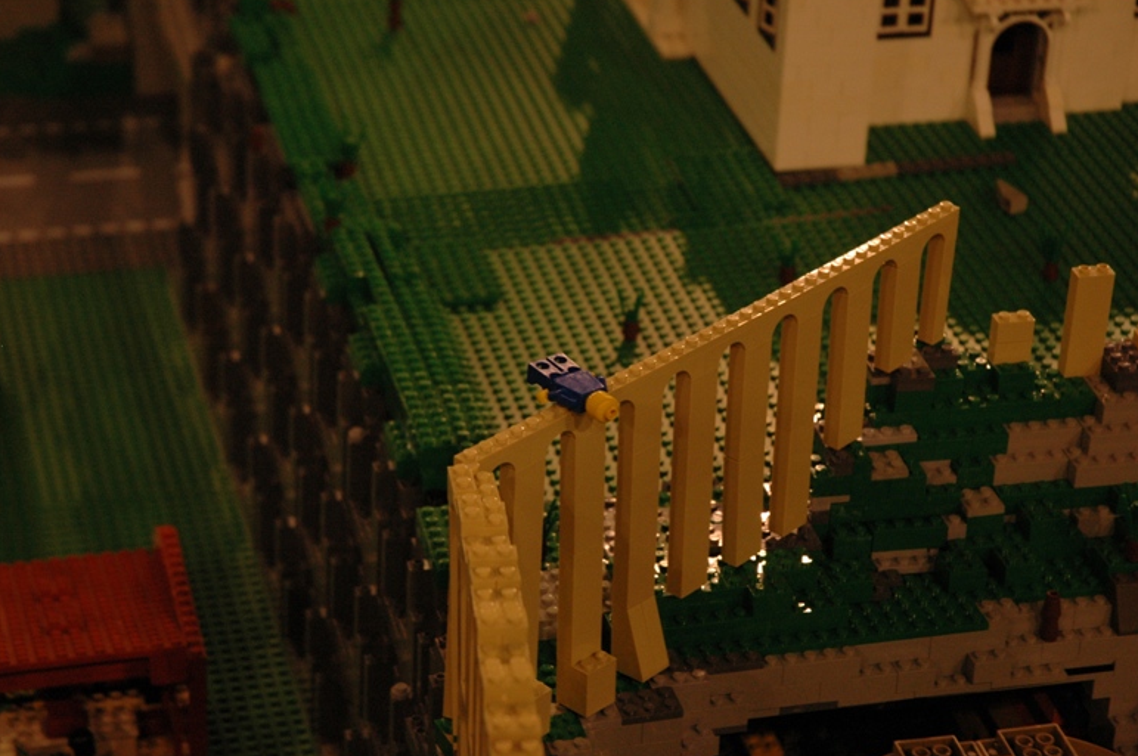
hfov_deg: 18.8
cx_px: 574
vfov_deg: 12.5
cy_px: 374
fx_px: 3441
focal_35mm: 109
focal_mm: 70
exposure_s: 1/125
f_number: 5.6
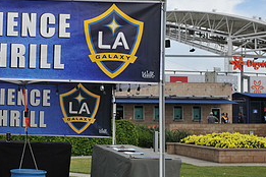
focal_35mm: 80
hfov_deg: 24.7
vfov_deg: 17.1
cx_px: 36
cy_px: 97
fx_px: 591
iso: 200
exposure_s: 1/1250
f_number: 5
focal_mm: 36
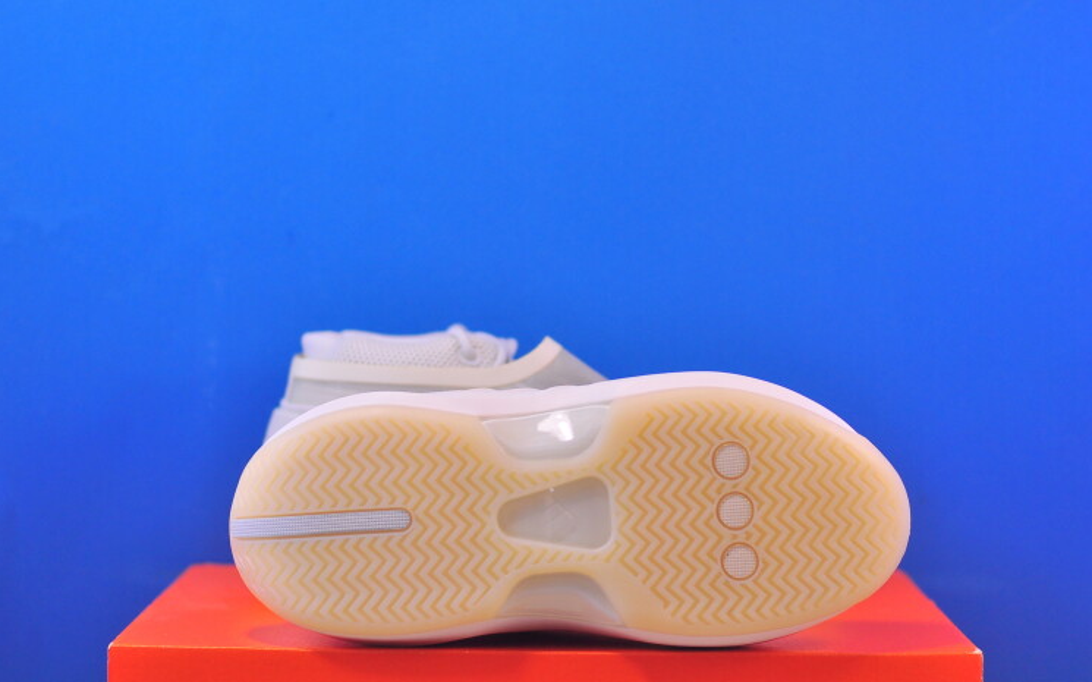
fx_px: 2439
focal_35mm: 82
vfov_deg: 15.9
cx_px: 554
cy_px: 319
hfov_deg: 25.2
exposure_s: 1/320
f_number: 2.5
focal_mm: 50
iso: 250
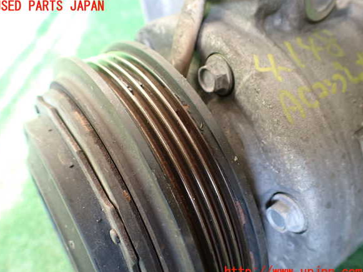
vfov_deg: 45.4
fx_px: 325
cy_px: 139
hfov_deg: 58.4
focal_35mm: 31
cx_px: 178
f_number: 2.3
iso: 400
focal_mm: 5.4
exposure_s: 1/125
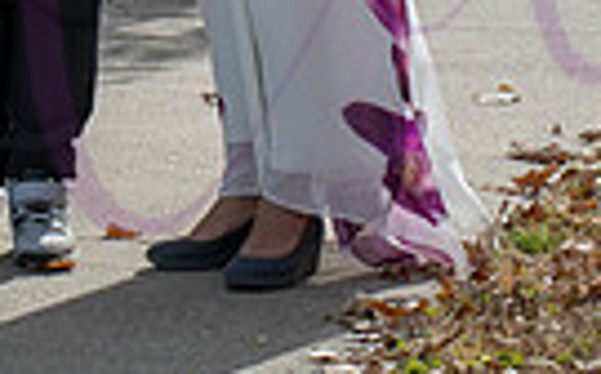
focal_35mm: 351
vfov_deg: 3.7
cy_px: -465
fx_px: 5742
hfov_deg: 6.0
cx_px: -107
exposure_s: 1/640
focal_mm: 80
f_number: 9
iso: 400
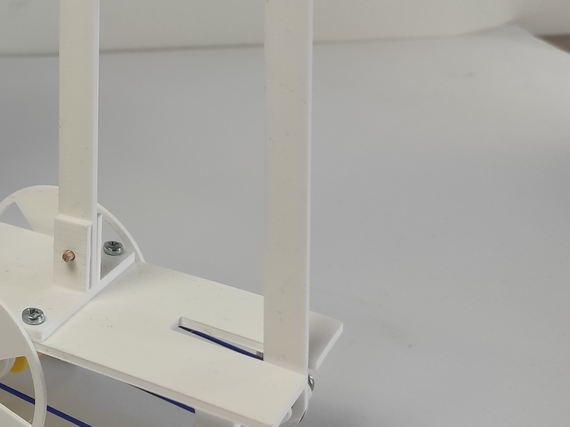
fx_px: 1053
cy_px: 24
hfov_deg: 26.3
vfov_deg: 22.2
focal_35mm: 64
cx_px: -147
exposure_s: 1/200
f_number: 1.89
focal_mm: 5.43
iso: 100
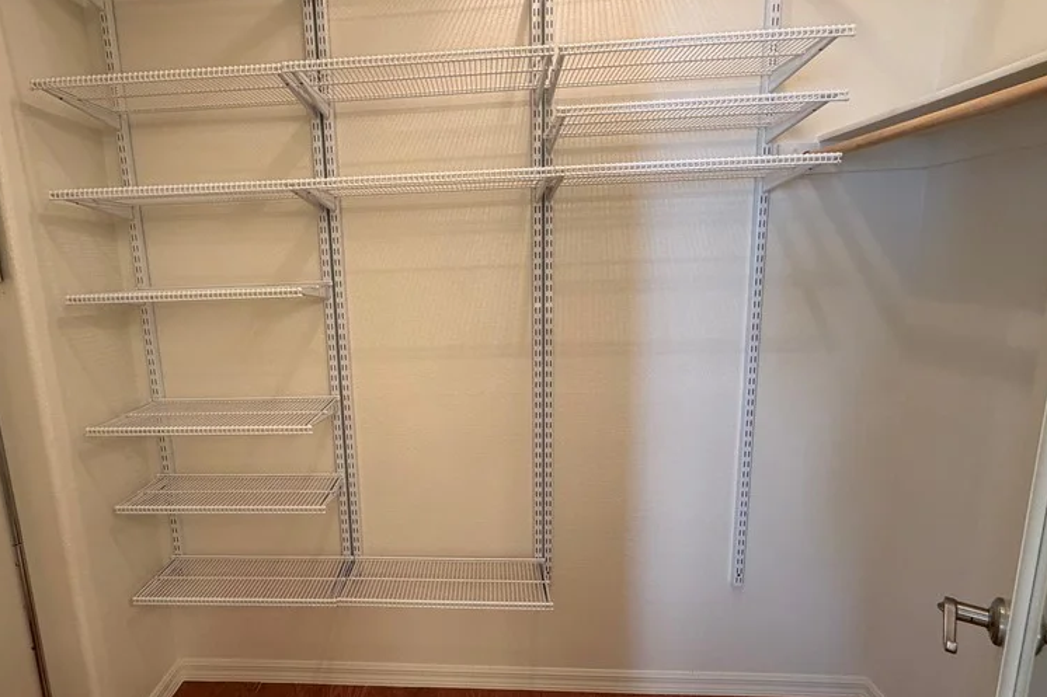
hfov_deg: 83.4
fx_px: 582
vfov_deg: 61.9
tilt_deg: -11.9
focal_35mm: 20
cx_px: 442
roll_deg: +2.7
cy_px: 367
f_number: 2.2
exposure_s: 1/60
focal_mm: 2.22
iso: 200
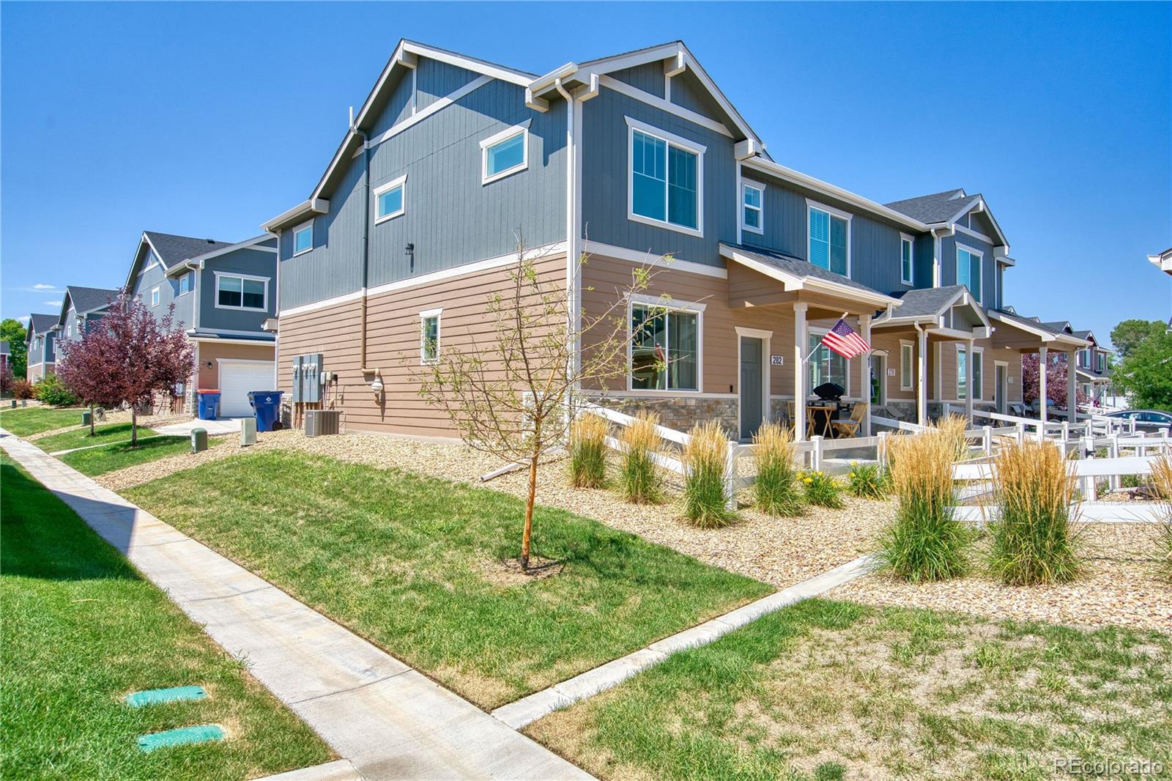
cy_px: 390
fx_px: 716
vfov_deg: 57.2
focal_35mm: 22
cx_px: 586
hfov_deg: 78.6
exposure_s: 1/1250
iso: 500
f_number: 6.3
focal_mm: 22
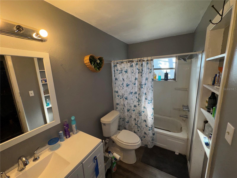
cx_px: 118
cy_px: 89
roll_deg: +2.0
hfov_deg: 102.1
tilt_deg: -11.2
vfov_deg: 85.7
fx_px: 96
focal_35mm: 14
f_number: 2.2
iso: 40
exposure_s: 1/122
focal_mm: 2.22
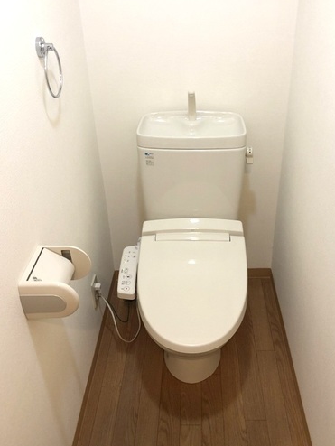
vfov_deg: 53.9
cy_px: 210
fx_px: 438
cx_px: 196
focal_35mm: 34
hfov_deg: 41.7
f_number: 1.8
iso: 40
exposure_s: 1/15
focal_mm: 3.99
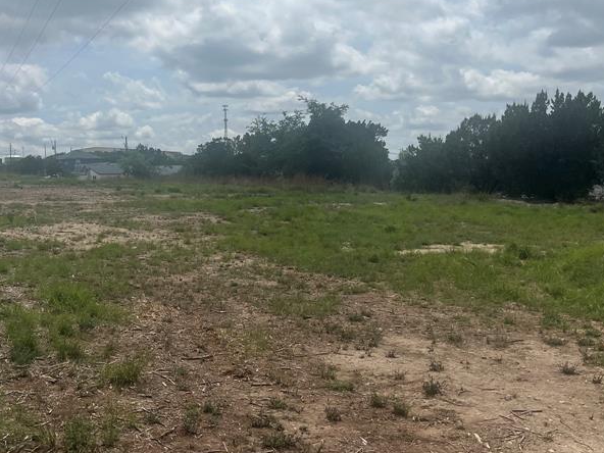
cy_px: 167
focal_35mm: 45
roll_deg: +0.8
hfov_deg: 41.6
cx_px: 210
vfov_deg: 32.0
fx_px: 785
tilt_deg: +0.7
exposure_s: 1/10309
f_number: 1.5
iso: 50
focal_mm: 5.7
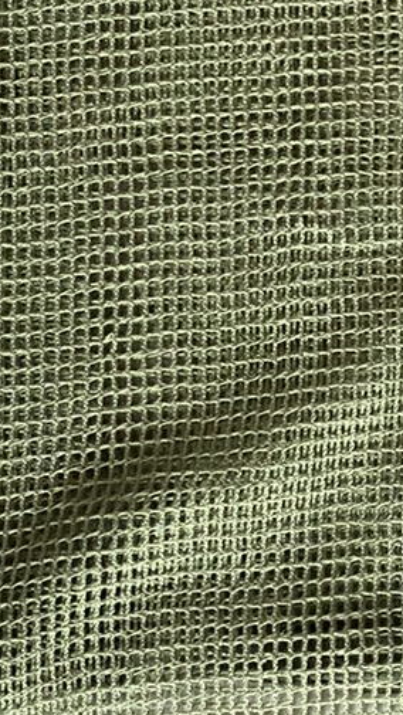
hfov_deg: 9.8
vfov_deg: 18.4
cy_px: 129
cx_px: 807
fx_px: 2182
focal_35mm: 115
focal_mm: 4.25
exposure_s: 1/50
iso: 125
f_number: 1.8
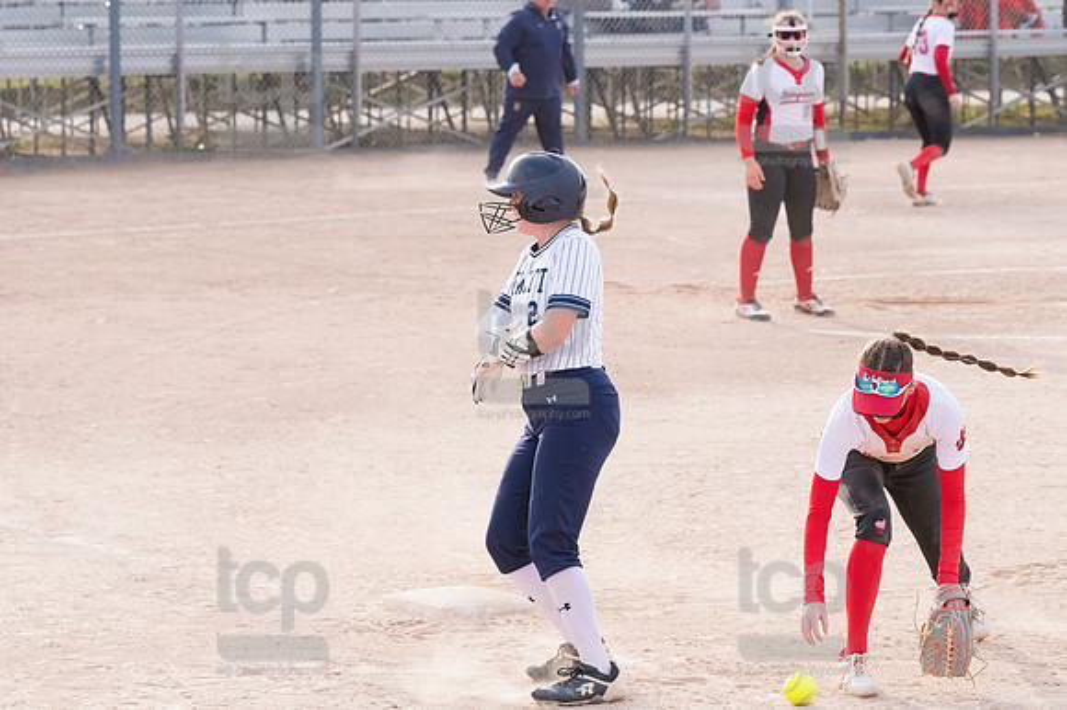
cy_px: 355
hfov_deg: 13.1
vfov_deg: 8.7
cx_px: 534
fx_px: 4650
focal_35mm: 157
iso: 1600
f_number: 5.6
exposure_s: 1/1600
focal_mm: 105
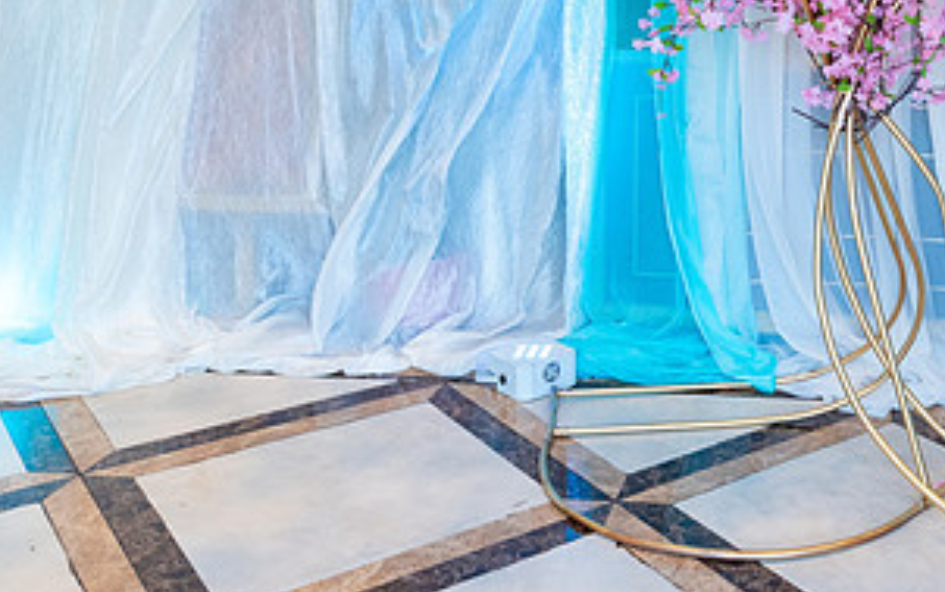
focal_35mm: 47
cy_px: 39
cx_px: 807
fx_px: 1211
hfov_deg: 40.2
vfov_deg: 26.4
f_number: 5.6
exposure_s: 1/250
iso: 2000
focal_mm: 24
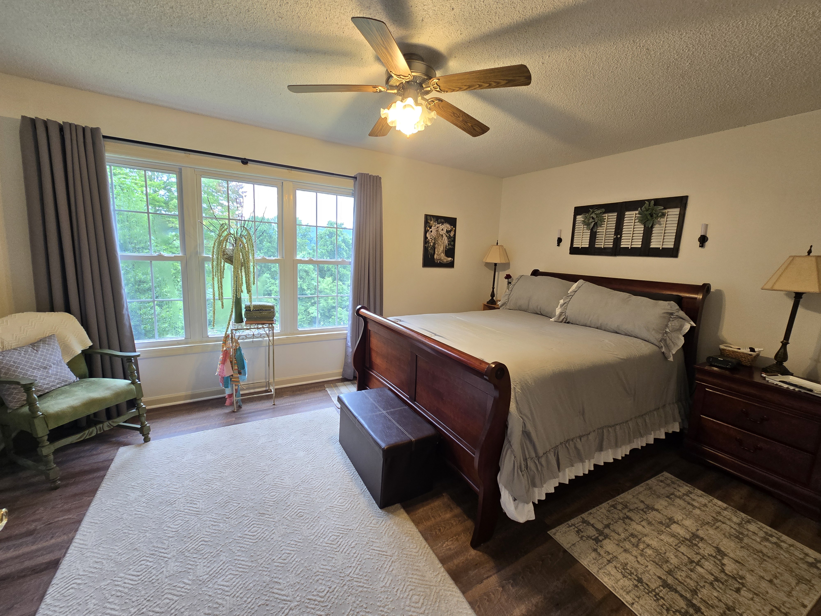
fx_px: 308
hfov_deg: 106.2
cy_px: 308
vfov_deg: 89.9
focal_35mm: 13
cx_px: 410
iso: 80
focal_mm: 2.2
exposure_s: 1/60
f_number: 2.2
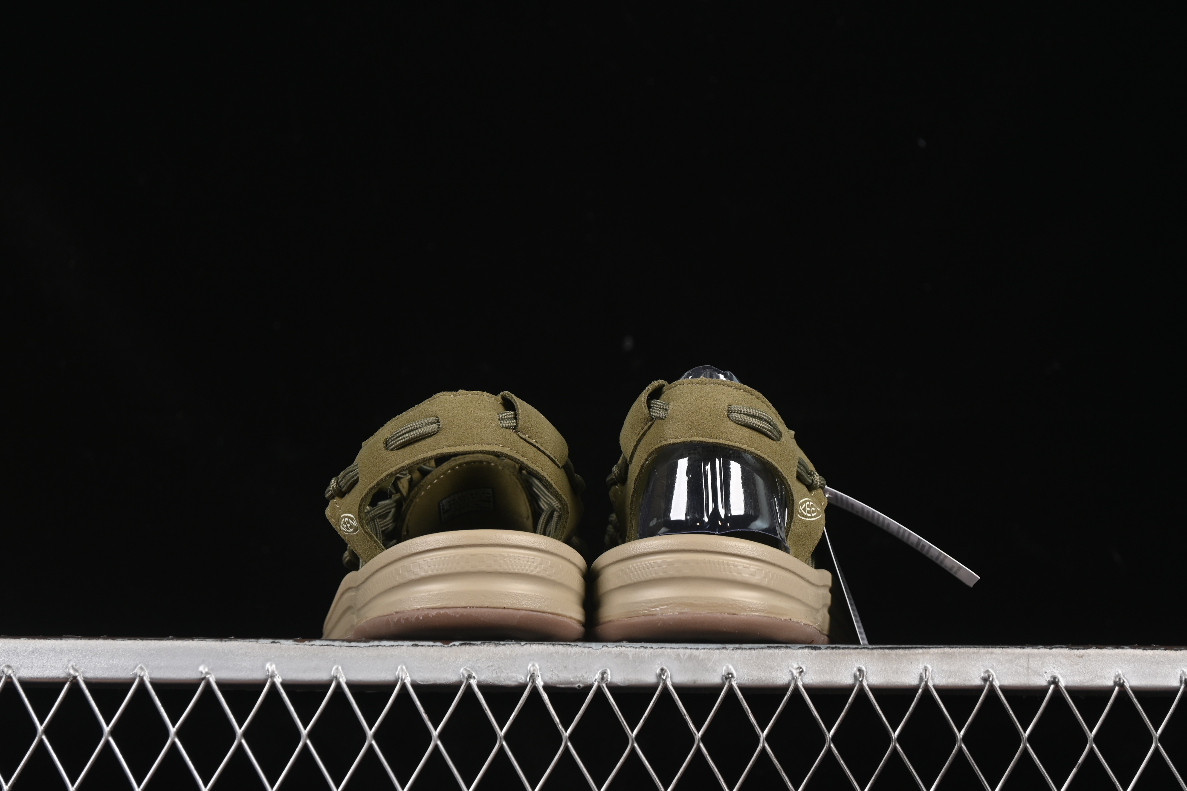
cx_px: 594
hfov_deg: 27.0
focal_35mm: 75
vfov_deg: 18.2
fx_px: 2473
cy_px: 396
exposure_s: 1/60
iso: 160
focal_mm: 50
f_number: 6.3
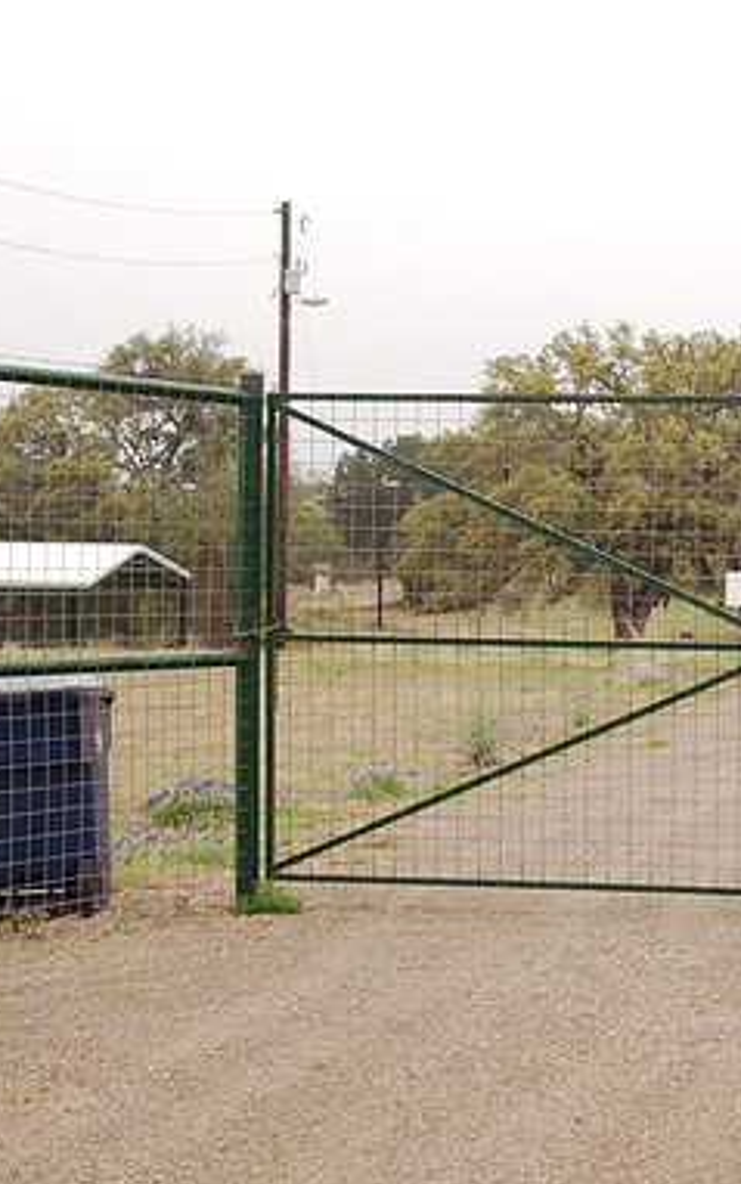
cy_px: 595
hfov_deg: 19.3
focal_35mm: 65
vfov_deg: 31.5
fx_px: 2099
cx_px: 800
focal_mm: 28
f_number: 11
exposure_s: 1/500
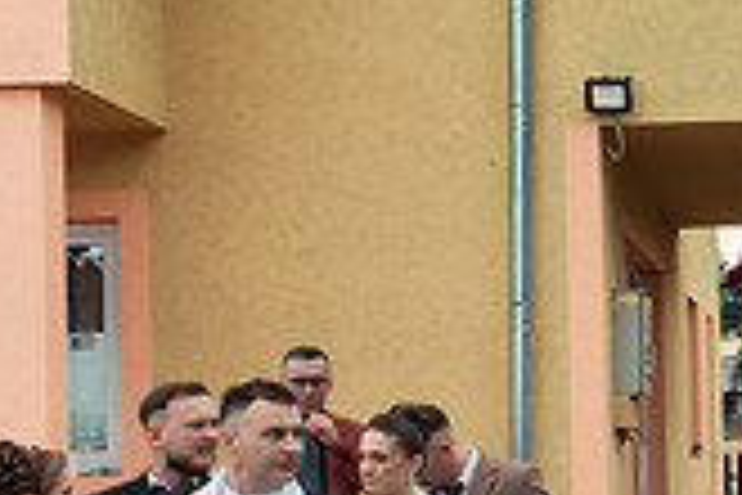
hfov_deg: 15.1
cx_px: 1210
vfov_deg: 11.1
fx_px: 2535
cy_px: 358
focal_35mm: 123
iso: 320
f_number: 6.3
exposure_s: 1/800
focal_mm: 35
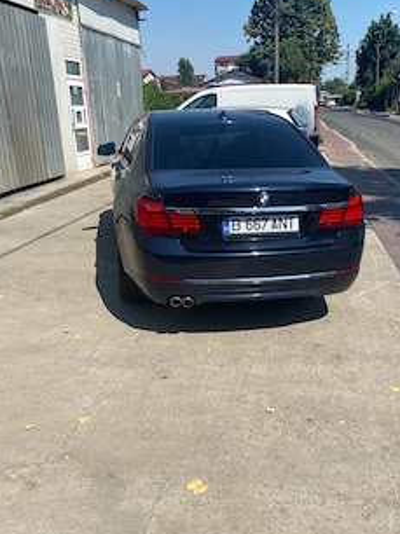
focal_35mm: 34
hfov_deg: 41.7
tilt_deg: -21.6
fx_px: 525
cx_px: 218
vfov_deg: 53.6
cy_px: 323
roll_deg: +1.7
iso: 32
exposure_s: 1/3300
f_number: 1.8
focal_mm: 4.25
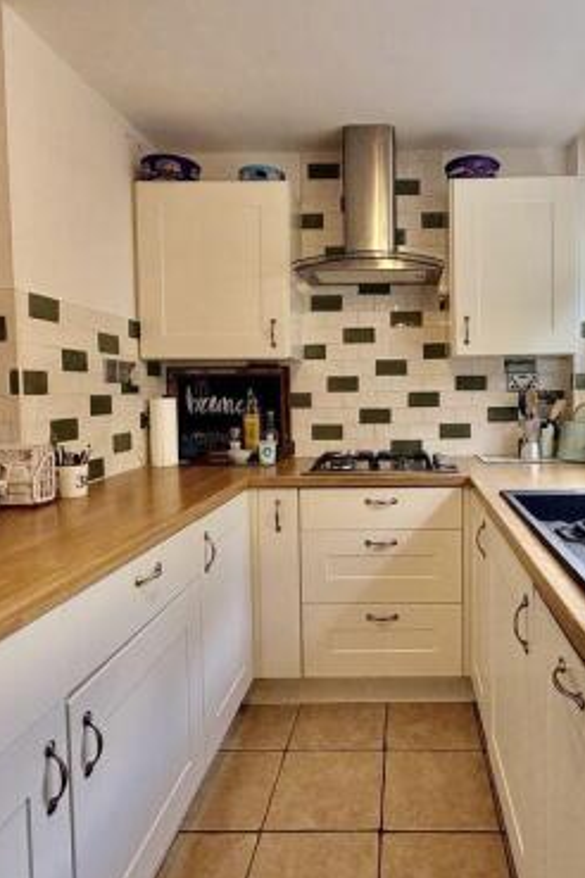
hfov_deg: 53.7
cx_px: 403
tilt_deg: -3.0
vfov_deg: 76.0
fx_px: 561
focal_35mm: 23
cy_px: 418
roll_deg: +0.6
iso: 200
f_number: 2.2
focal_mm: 2.22
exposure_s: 1/100
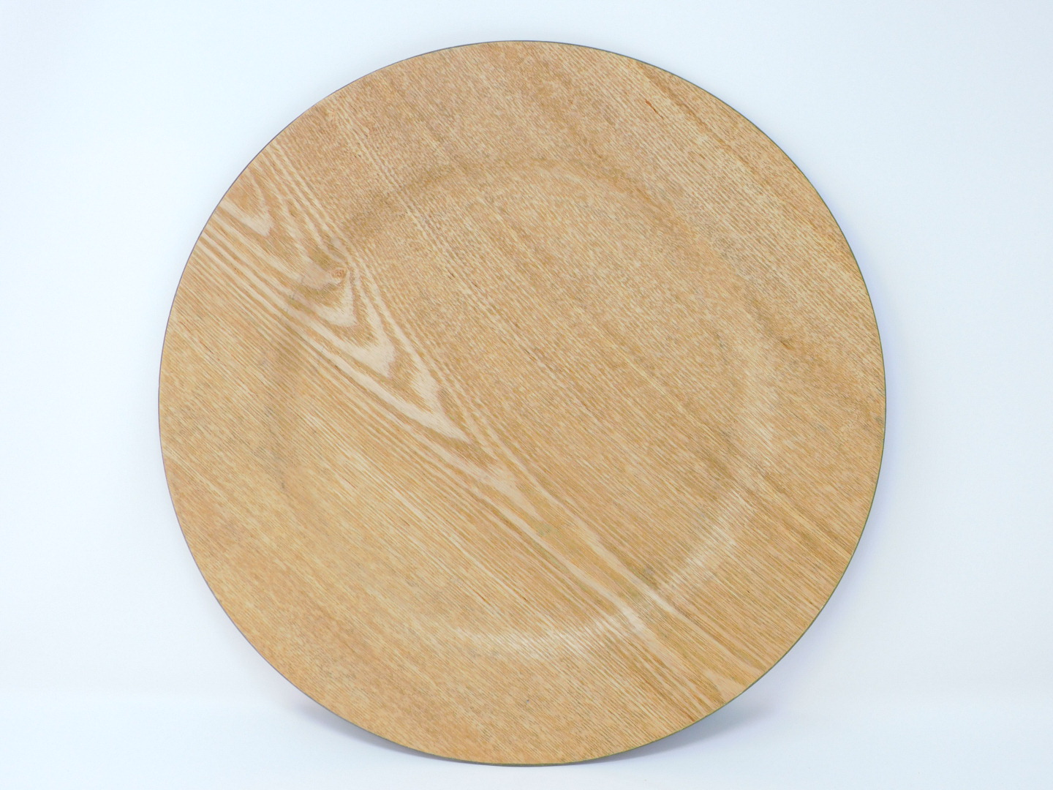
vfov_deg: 32.2
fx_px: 1369
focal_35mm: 45
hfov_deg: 42.1
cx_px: 526
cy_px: 395
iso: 125
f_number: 4
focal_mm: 8.1
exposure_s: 1/50
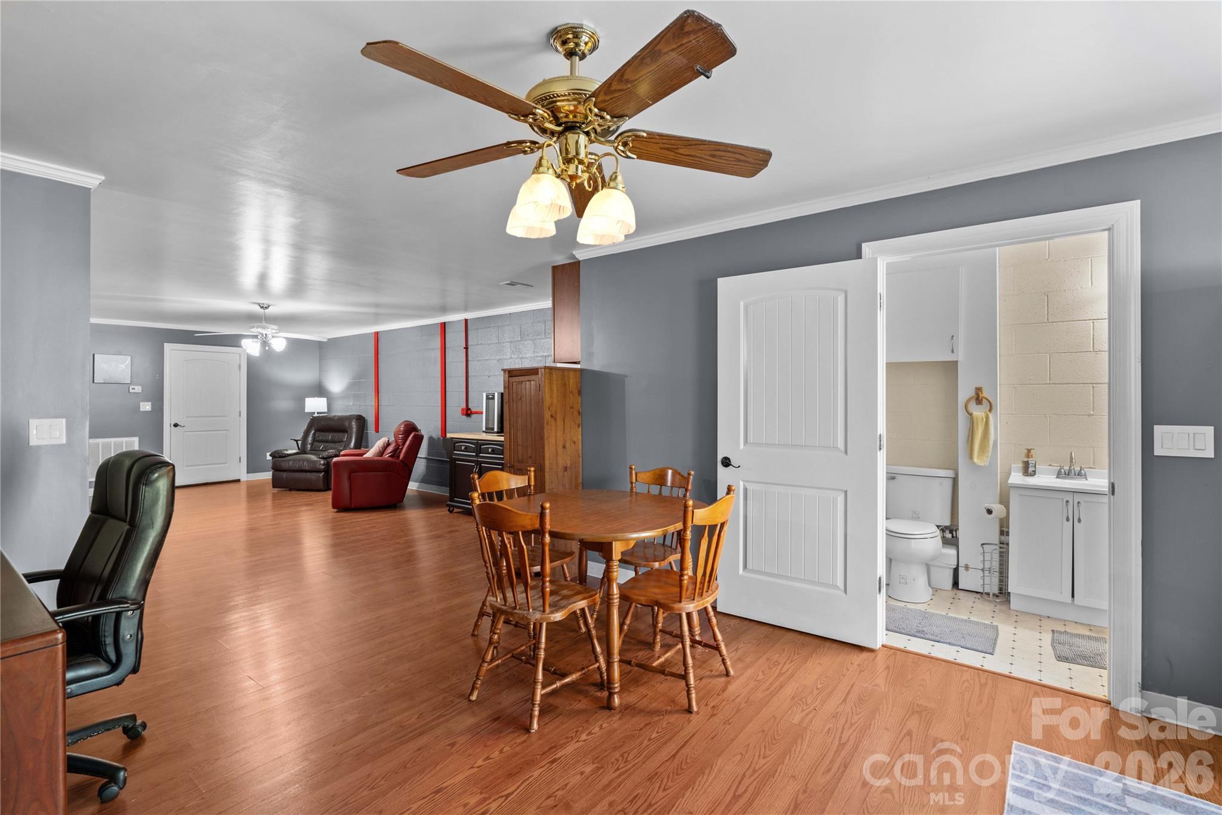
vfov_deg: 73.7
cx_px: 611
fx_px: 543
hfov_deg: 96.7
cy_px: 408
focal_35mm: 16
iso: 100
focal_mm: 16
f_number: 8
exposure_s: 2.5
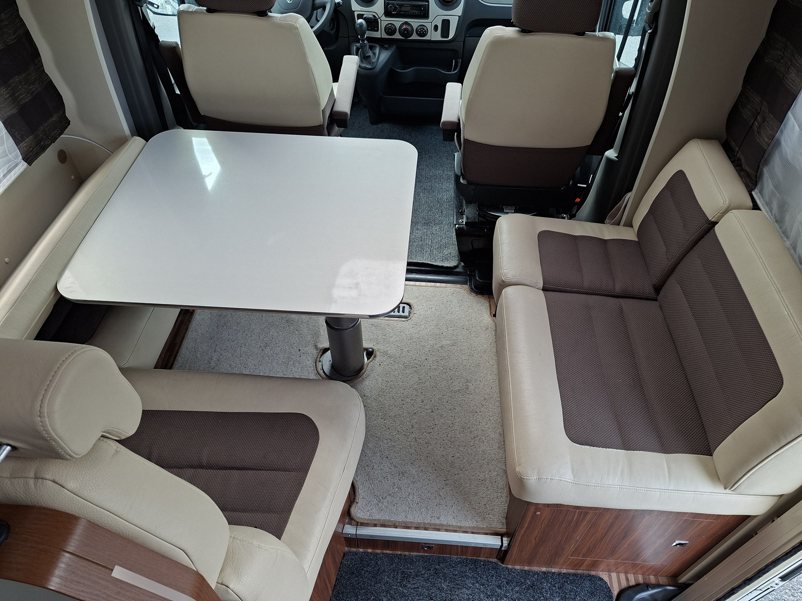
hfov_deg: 73.9
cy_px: 300
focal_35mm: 23
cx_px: 401
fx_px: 533
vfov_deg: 58.9
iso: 50
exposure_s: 1/120
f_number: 1.8
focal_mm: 5.54
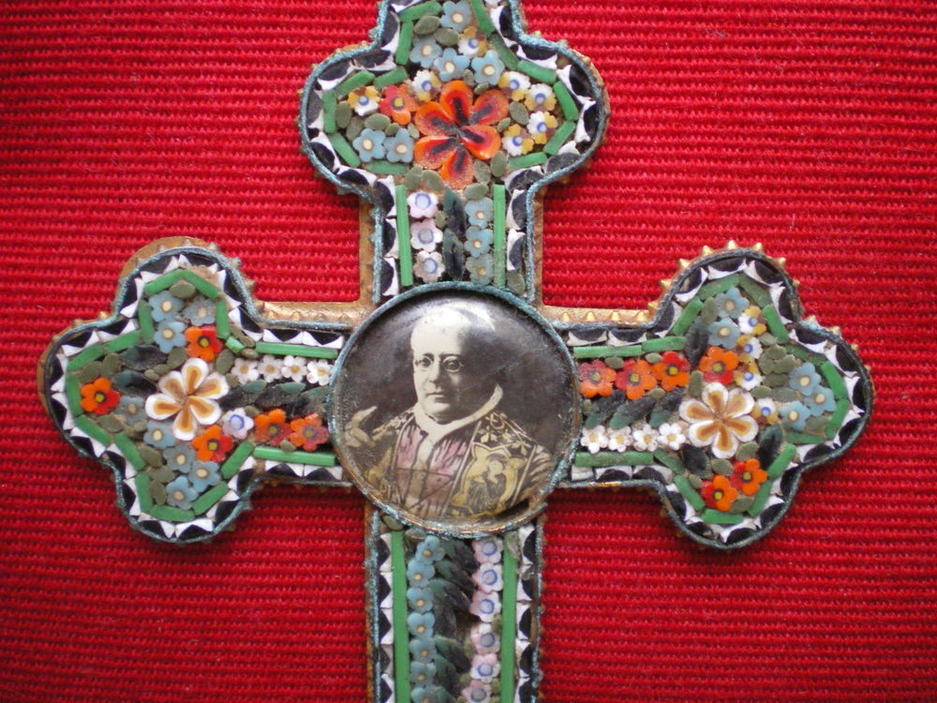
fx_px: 1029
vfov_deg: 37.7
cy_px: 352
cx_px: 468
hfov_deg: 49.0
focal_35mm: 38
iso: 320
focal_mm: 6.3
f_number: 3.1
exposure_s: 1/50
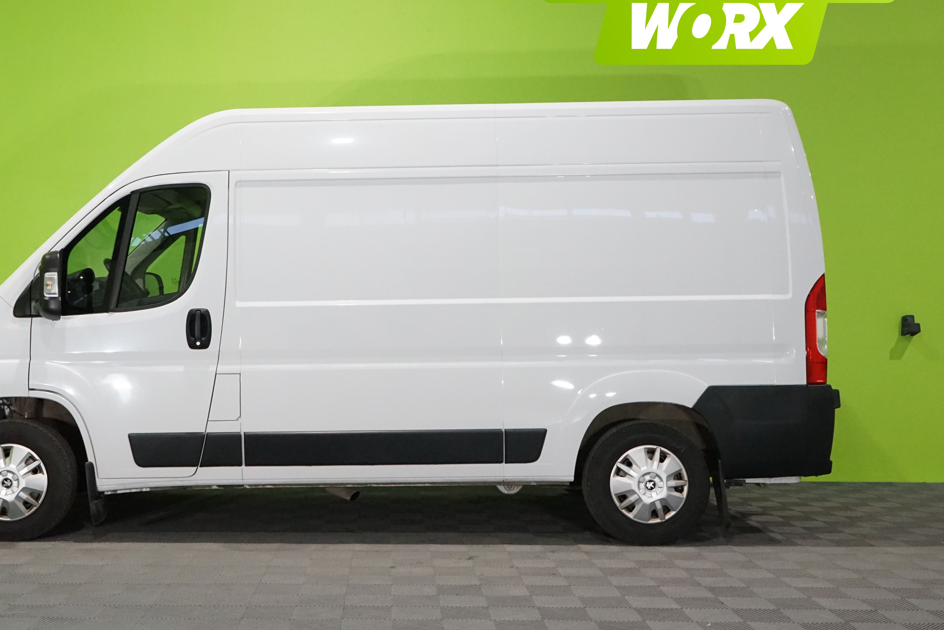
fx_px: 1075
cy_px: 270
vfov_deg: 32.6
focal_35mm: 41
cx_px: 367
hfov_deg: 47.1
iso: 6400
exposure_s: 1/80
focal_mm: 32
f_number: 10
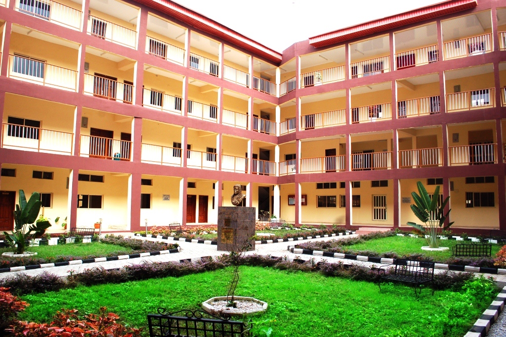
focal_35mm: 27
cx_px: 253
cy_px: 168
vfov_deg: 47.9
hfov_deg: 67.4
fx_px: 379
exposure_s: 1/200
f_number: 7.1
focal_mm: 18
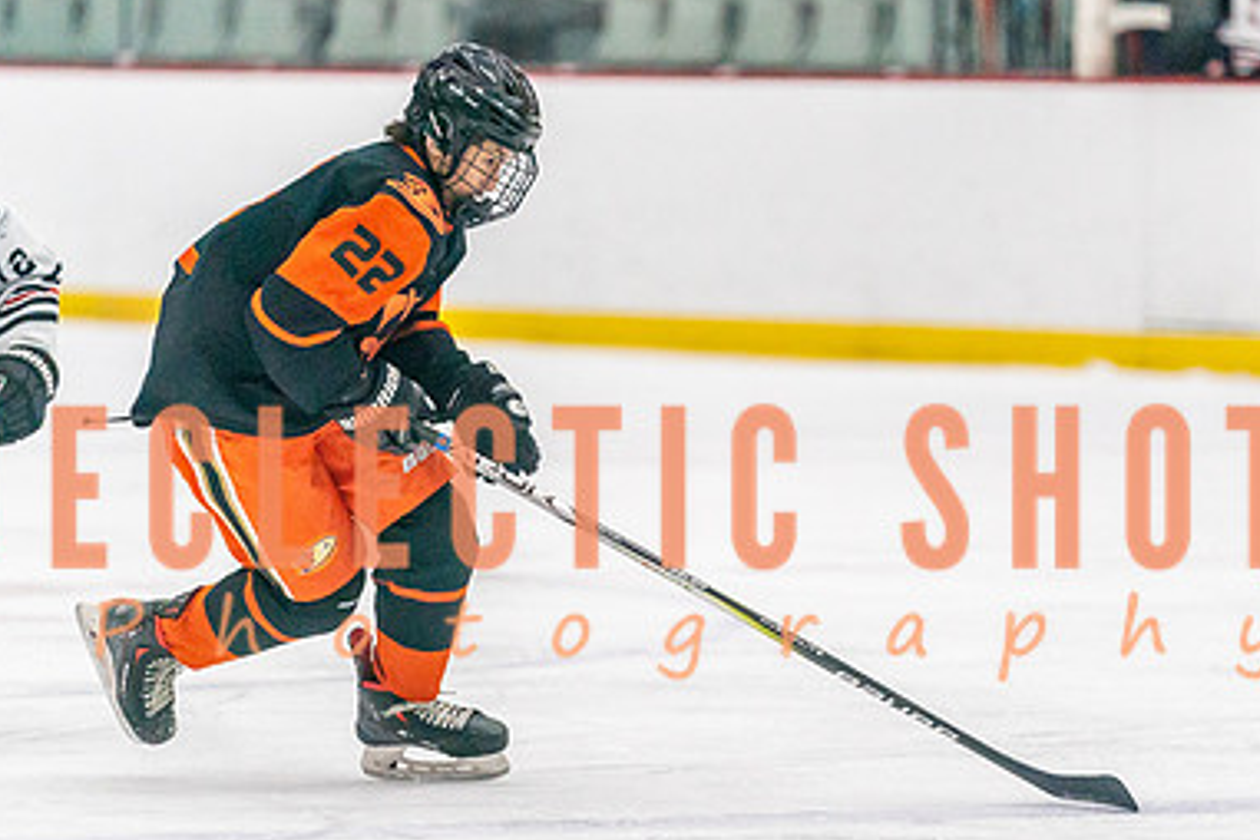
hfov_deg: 5.3
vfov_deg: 3.5
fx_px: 13579
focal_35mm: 388
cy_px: 527
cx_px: 727
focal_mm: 200
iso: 3200
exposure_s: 1/1250
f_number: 2.8
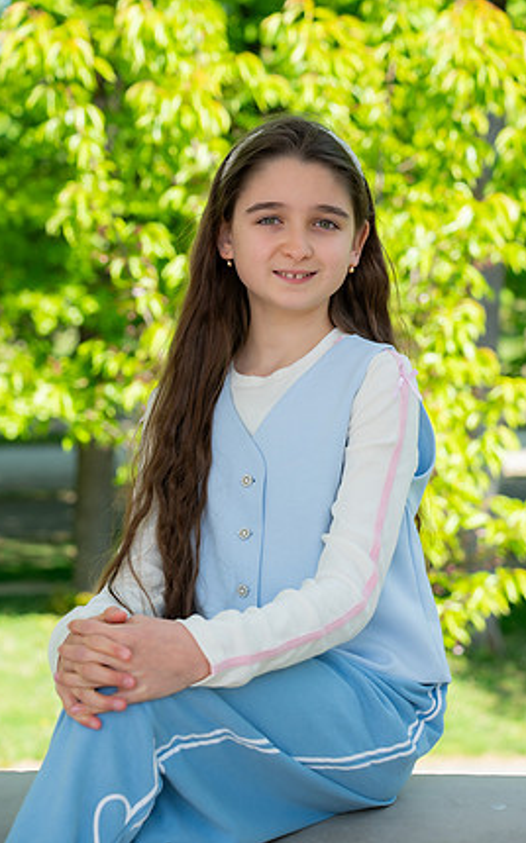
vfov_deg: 25.9
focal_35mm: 80
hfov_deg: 16.3
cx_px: 266
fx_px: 1839
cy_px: 437
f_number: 5
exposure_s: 1/400
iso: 400
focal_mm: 75
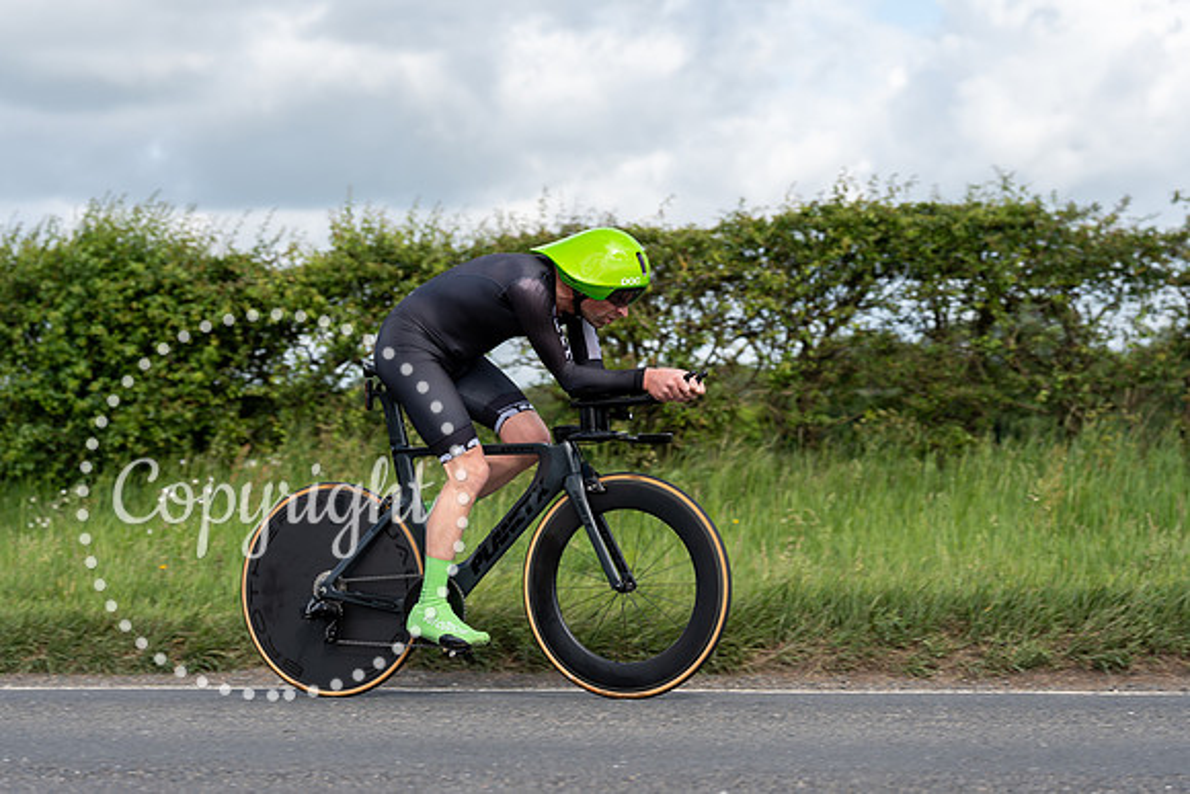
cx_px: 595
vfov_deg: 19.0
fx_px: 2377
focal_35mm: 72
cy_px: 397
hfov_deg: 28.1
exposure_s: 1/1000
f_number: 3.5
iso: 160
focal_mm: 70
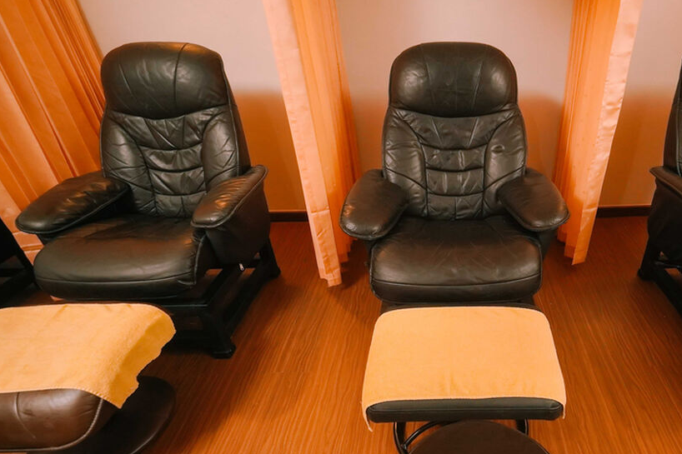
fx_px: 417
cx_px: 457
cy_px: 271
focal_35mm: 22
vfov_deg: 56.8
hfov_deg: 76.0
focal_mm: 10
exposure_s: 1/50
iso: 1000
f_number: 4
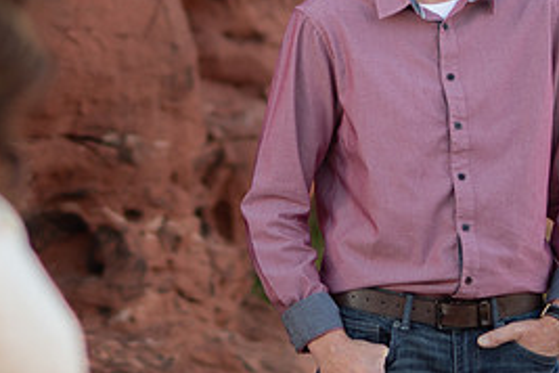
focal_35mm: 305
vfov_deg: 4.5
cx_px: 155
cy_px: -41
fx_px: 4736
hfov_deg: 6.8
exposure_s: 1/640
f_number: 2
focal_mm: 105
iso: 200
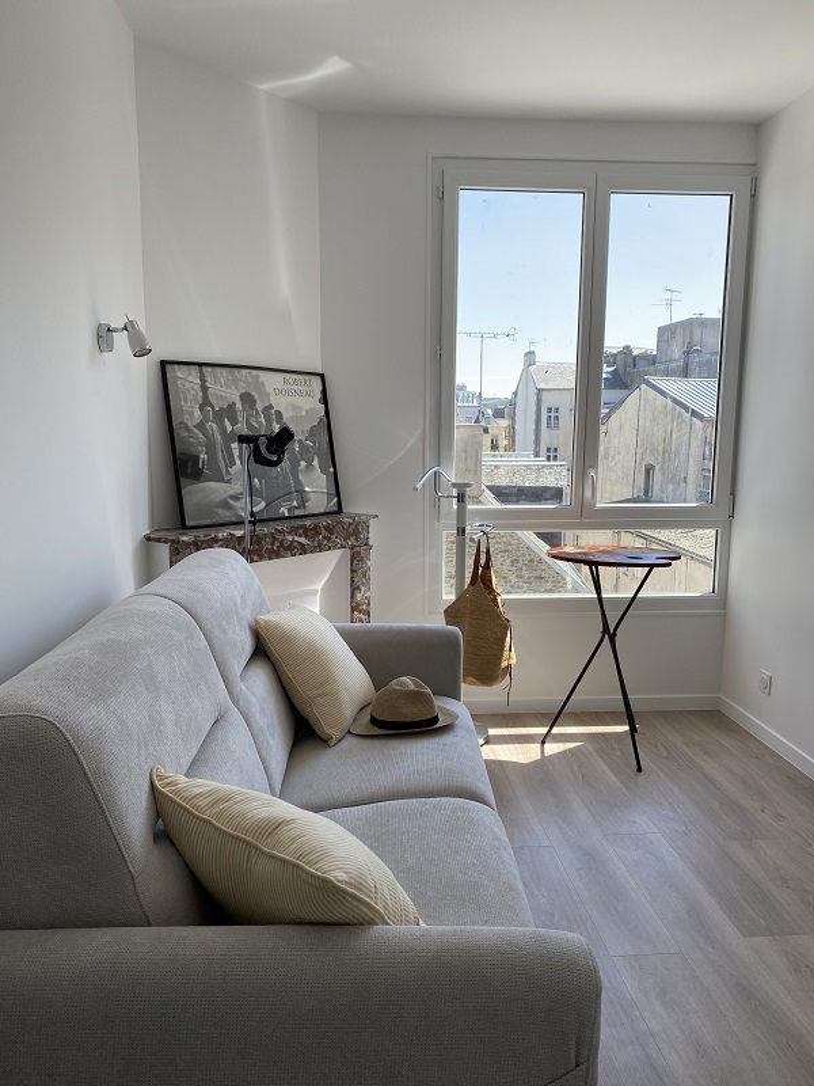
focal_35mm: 26
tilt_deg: -7.5
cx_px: 407
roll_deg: -0.2
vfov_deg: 67.3
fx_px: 815
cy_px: 543
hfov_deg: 53.1
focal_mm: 4.25
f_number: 1.8
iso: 32
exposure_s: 1/510
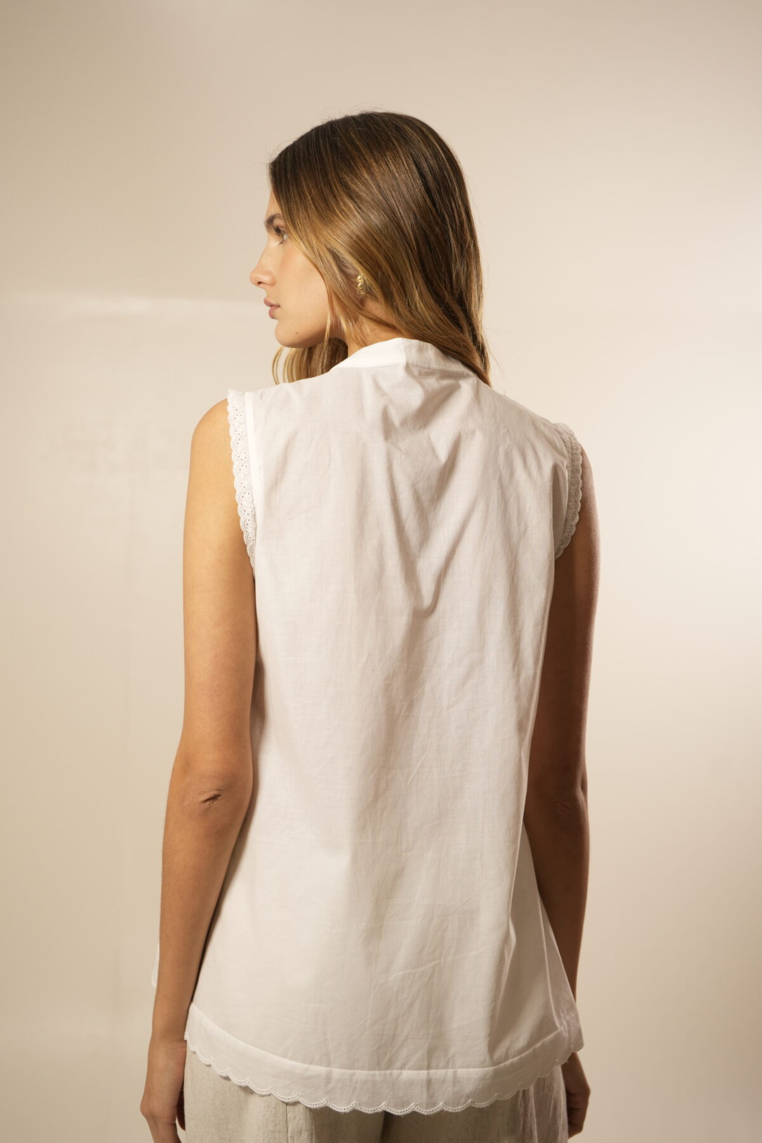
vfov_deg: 39.6
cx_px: 381
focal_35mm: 50
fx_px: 1587
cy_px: 572
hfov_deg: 27.0
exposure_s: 1/125
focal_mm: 50
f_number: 4
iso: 1000
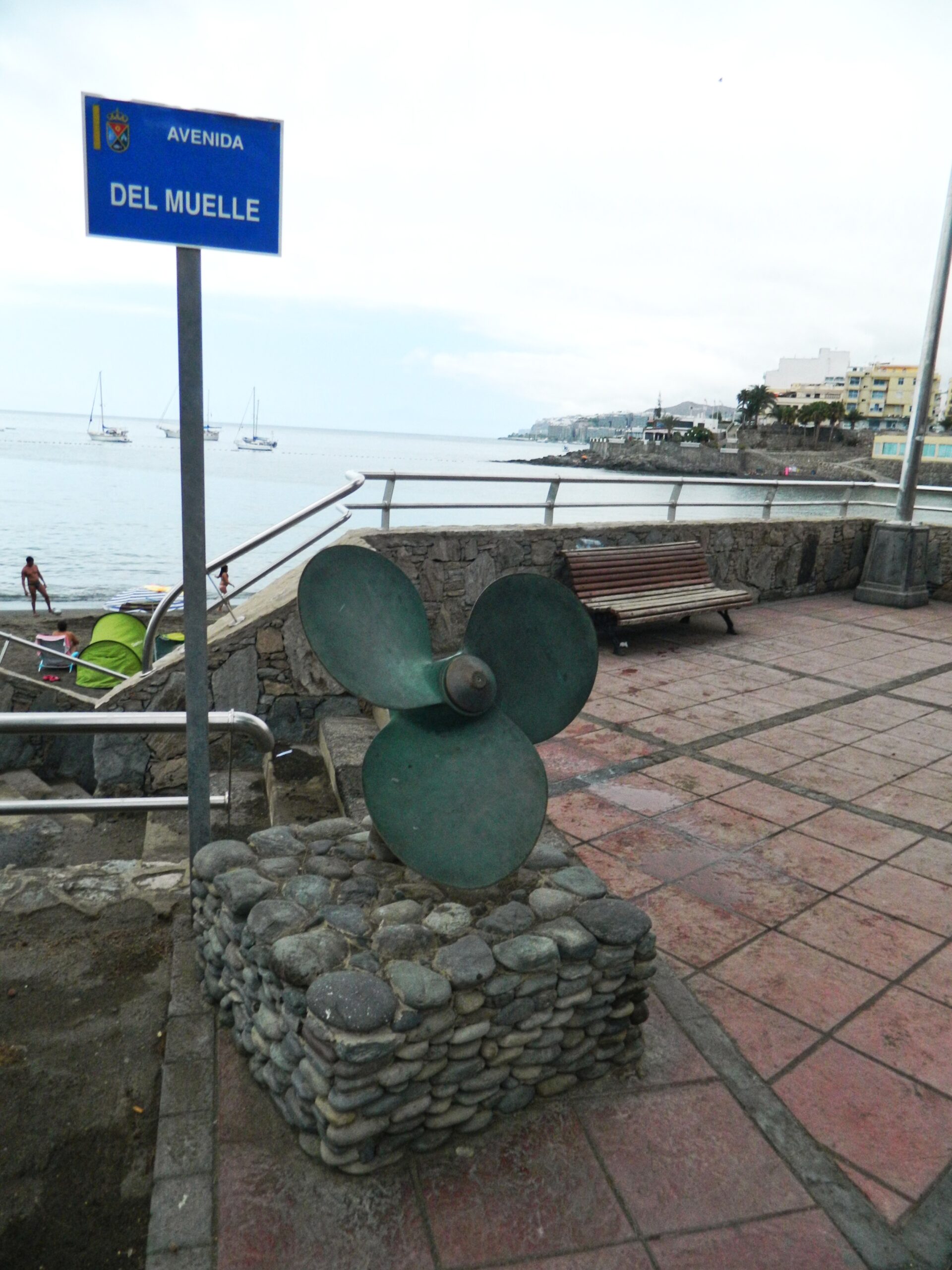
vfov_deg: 69.4
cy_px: 635
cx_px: 476
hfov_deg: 54.9
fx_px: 917
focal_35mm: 25
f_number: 8.7
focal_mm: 4.5
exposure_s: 1/320
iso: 200
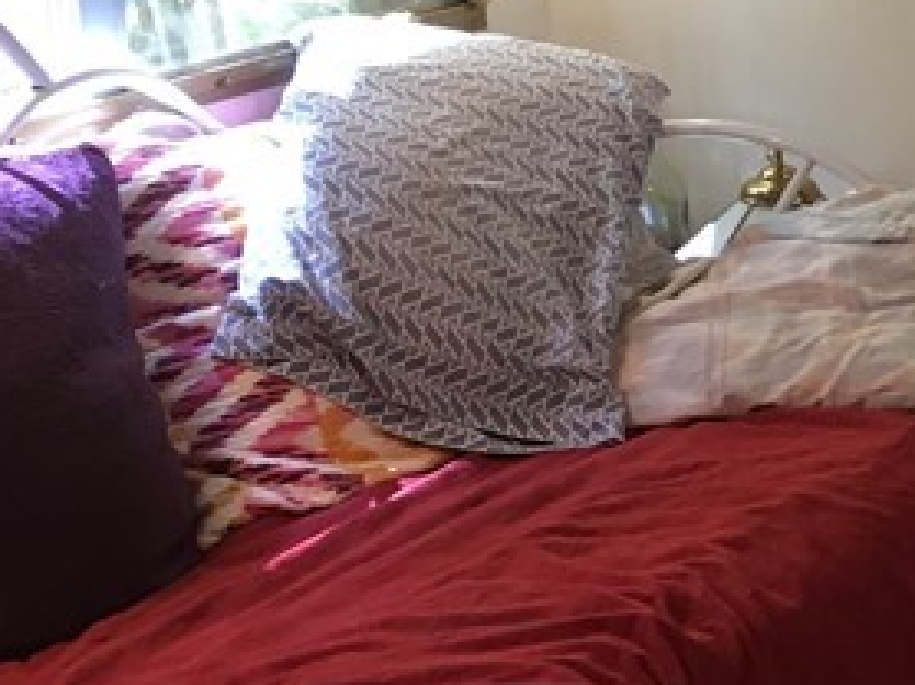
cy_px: 165
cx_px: 1382
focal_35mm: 107
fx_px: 2826
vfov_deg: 13.8
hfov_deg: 16.7
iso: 80
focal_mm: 4.15
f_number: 2.2
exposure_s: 1/30
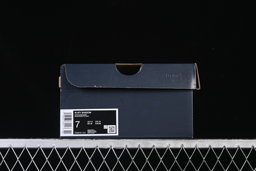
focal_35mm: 75
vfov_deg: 18.2
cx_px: 128
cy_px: 86
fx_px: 533
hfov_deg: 27.0
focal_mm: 50
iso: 160
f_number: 6.3
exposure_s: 1/60
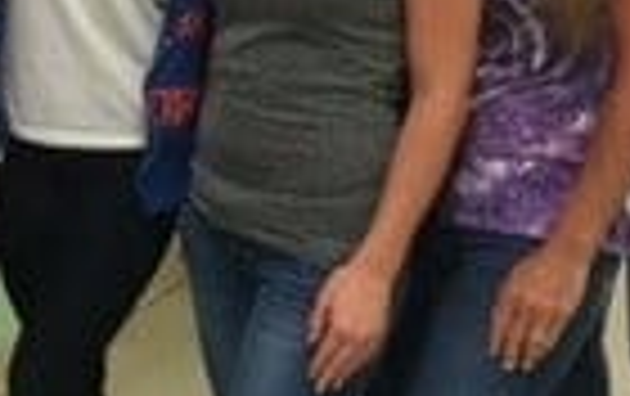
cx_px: -63
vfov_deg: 11.9
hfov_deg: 18.4
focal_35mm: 109
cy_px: -36
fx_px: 1874
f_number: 2.2
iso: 80
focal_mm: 4.12
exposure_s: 1/30
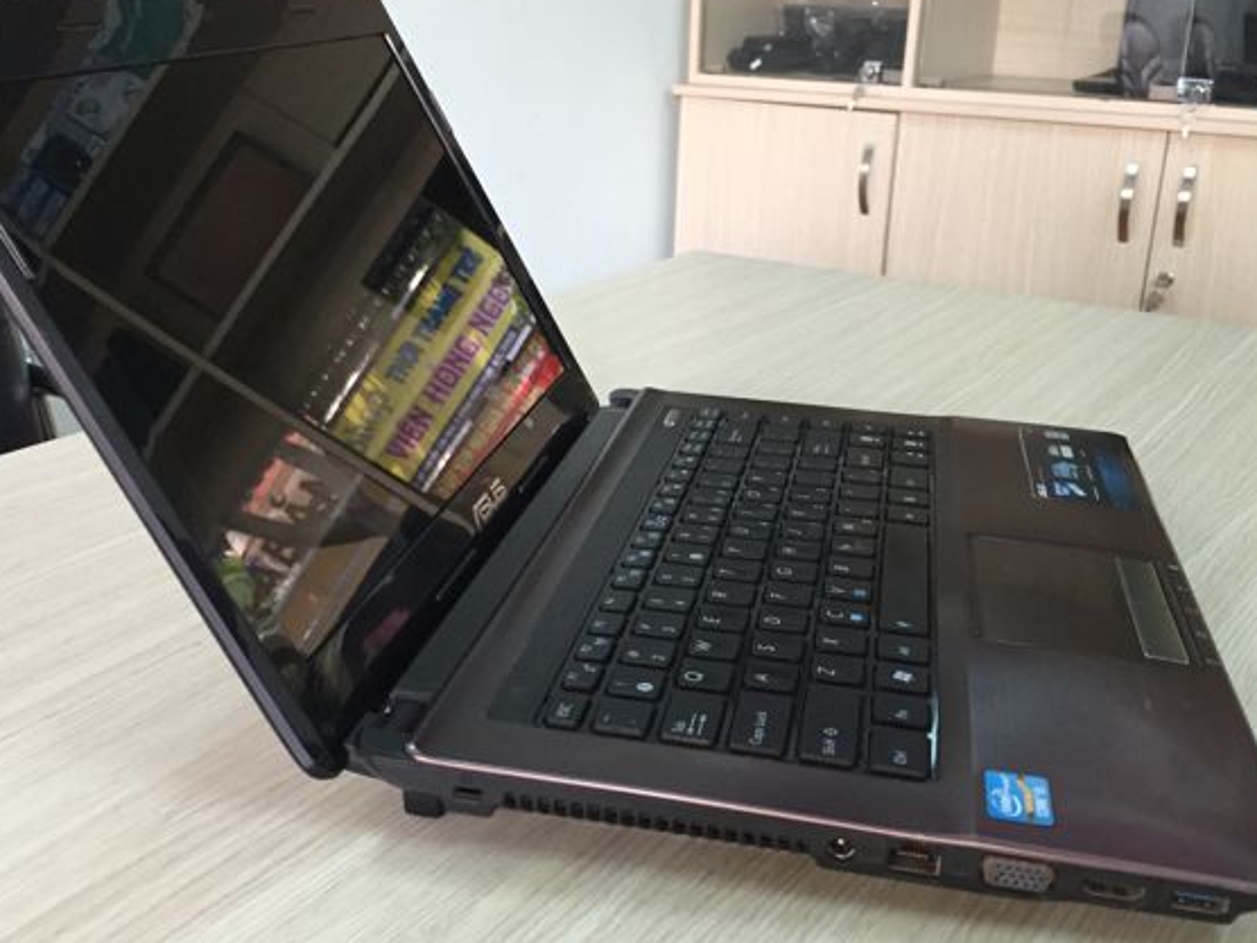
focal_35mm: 37
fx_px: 1344
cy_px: 461
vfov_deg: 38.7
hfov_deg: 50.1
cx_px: 605
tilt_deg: -19.7
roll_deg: -2.1
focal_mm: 4.15
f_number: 2.2
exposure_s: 1/33
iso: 200
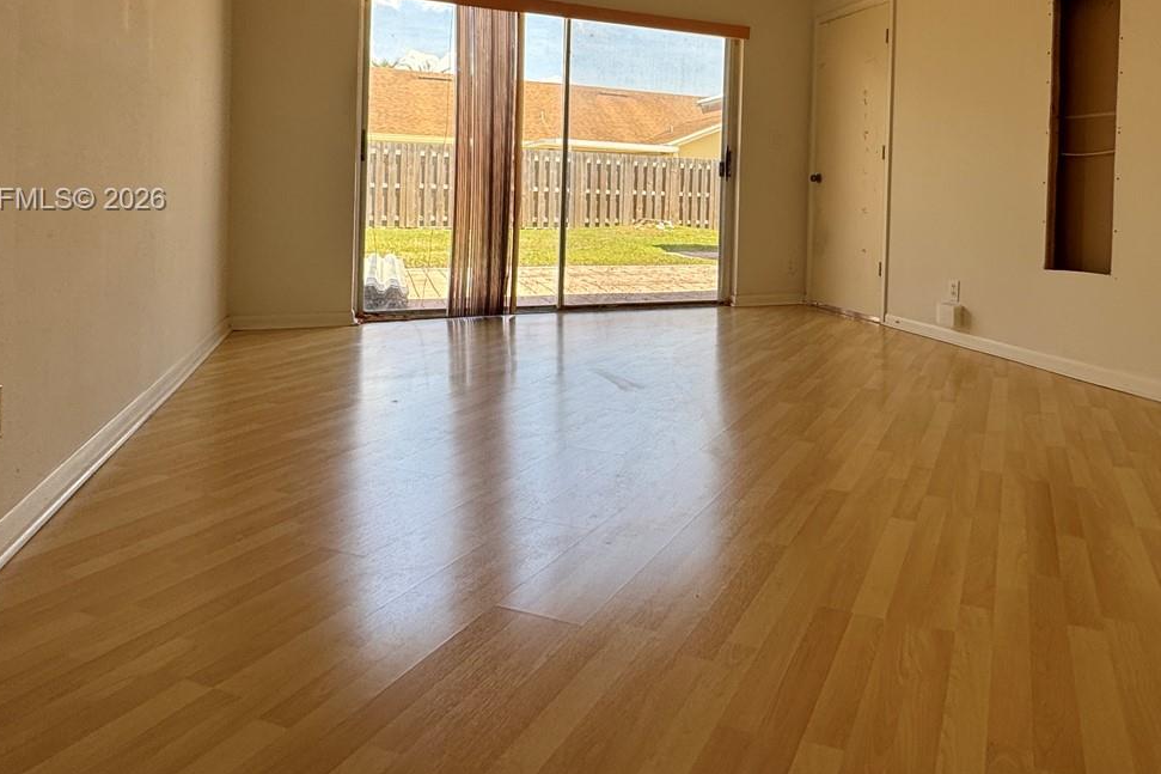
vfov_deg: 51.1
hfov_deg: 72.1
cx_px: 750
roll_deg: -2.2
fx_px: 774
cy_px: 201
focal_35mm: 24
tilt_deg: -0.6
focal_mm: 2.22
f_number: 2.2
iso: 40
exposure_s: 1/175
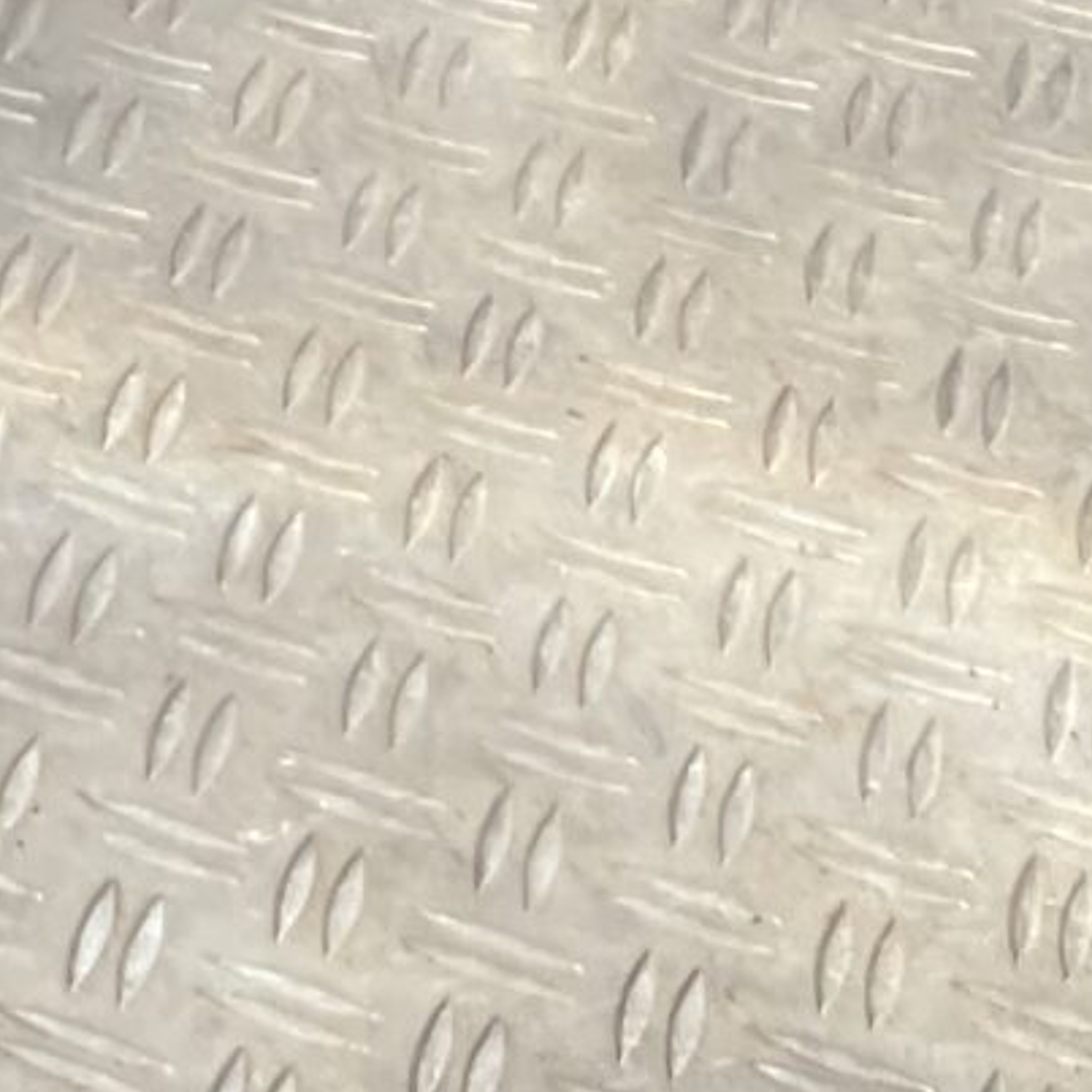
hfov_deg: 9.9
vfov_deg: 10.3
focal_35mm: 163
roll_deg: -0.5
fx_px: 5818
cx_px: -1133
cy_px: -591
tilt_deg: -27.8
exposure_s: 1/103
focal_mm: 3
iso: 16
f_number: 1.8
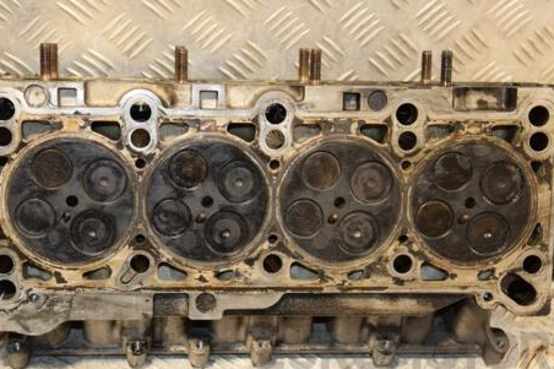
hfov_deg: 28.9
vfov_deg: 19.5
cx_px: 237
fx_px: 1072
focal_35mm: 70
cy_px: 188
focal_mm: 35
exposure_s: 1/100
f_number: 5
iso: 800
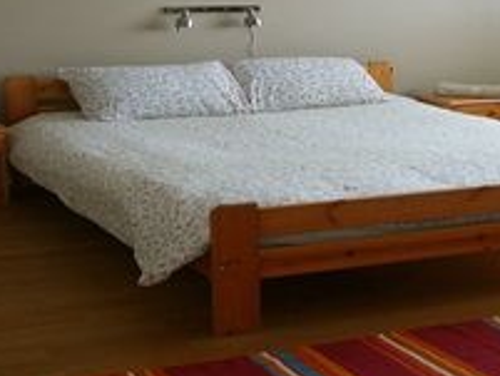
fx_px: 925
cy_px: 152
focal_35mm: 64
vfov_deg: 22.9
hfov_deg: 29.9
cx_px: 363
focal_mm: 5.2
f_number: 2.8
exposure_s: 1/30
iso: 125
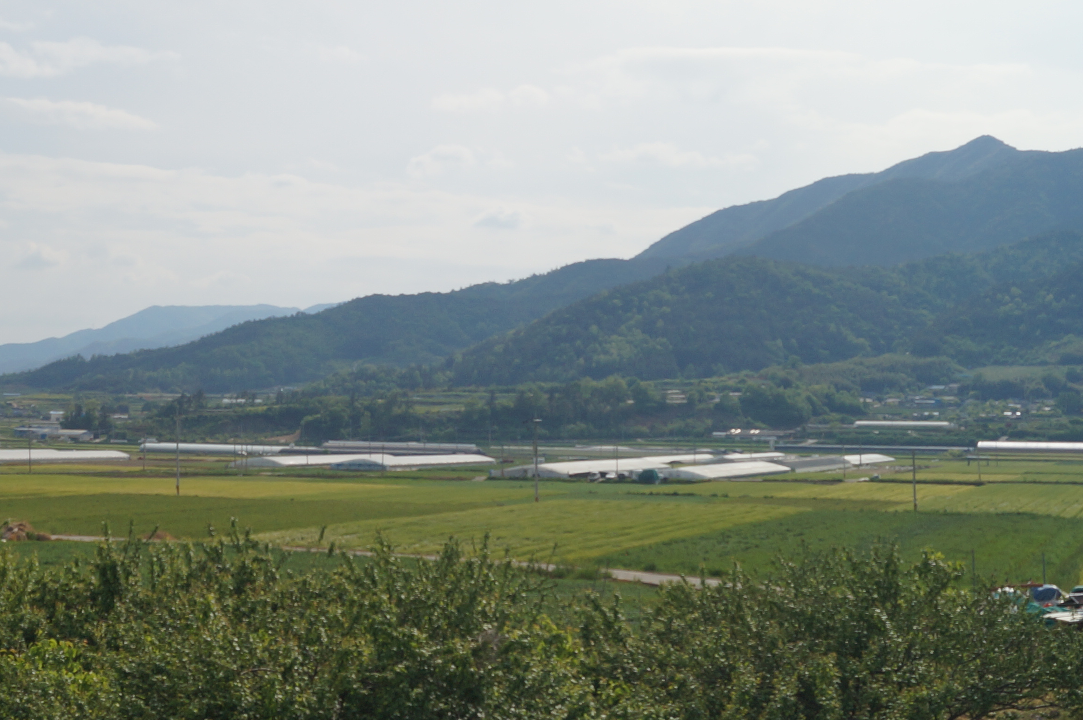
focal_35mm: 57
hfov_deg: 34.4
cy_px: 238
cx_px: 288
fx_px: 1713
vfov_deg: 23.6
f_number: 8
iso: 100
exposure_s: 1/1000
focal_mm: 18
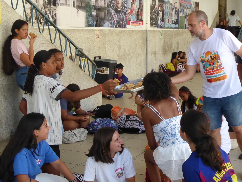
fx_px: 398
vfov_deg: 25.7
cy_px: 91
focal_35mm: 57
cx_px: 121
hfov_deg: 33.8
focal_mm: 10.3
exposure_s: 1/500
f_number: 4.2
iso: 800
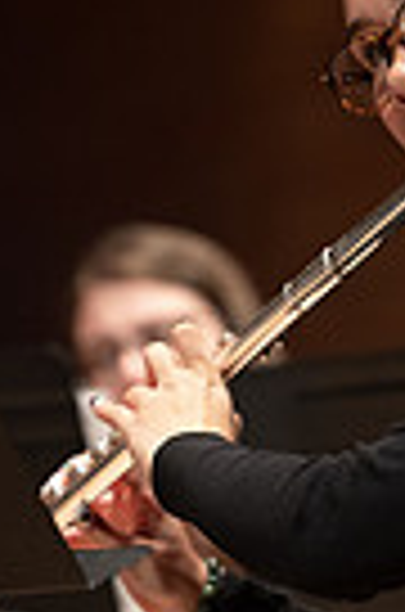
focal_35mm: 415
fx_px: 7039
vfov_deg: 5.0
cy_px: 346
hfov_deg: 3.3
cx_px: 405
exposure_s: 1/320
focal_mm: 125
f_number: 2.8
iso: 1250
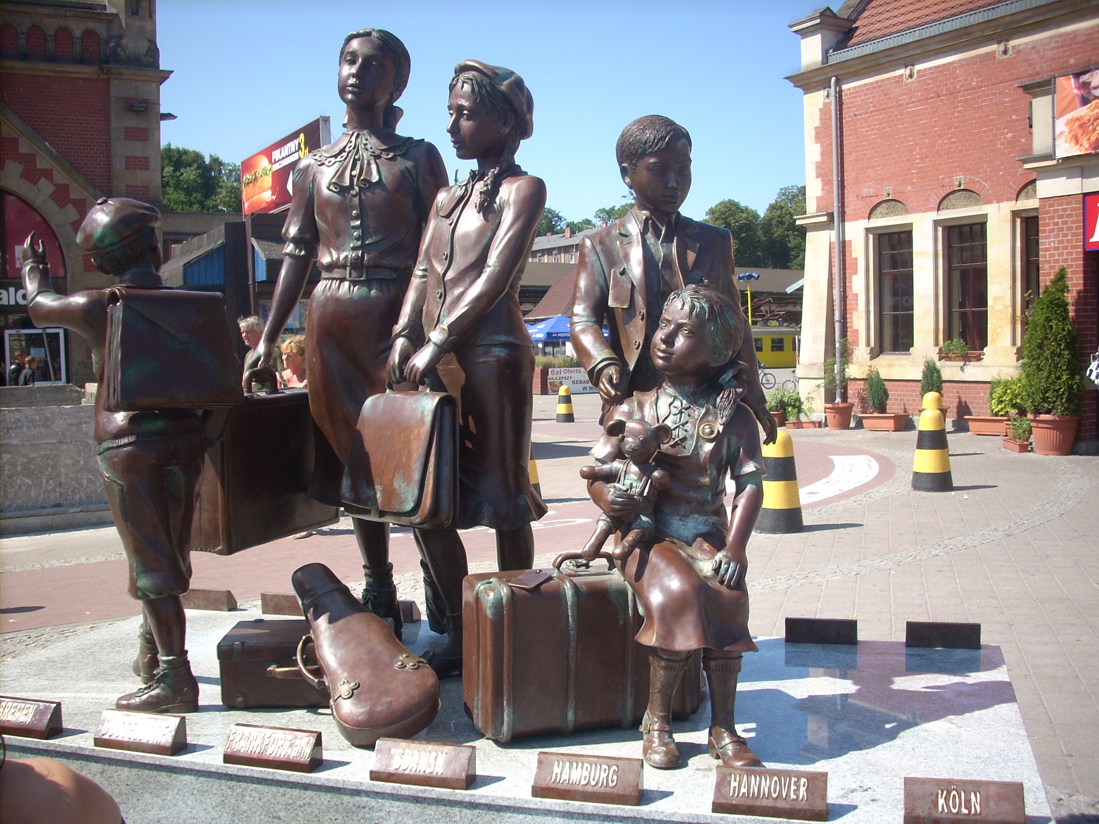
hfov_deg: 50.1
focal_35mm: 37
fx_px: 1175
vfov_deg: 38.7
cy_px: 412
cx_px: 550
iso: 64
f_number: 5.6
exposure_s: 1/130
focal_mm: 6.2
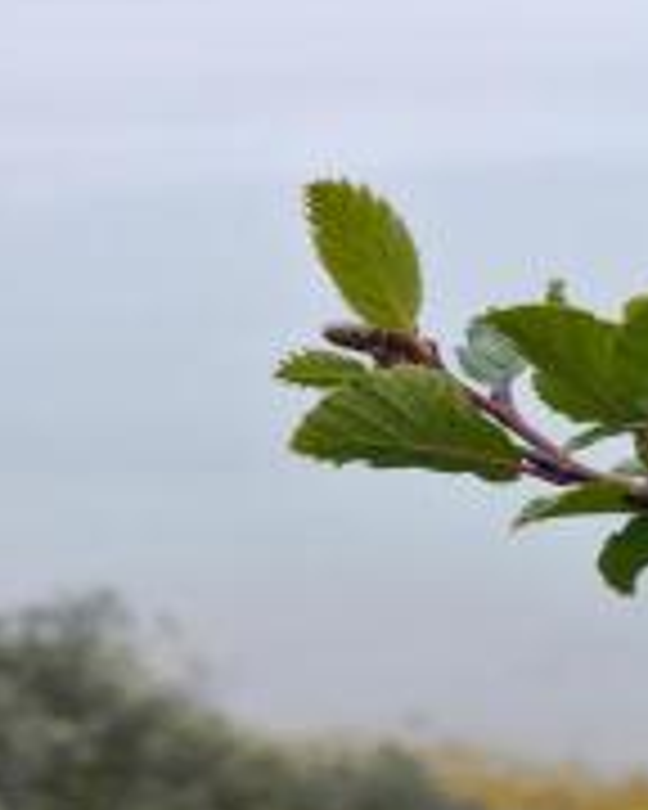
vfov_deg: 18.0
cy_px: 1030
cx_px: 1638
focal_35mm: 100
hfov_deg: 11.9
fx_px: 2397
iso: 50
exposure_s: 1/1185
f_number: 1.7
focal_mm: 6.3
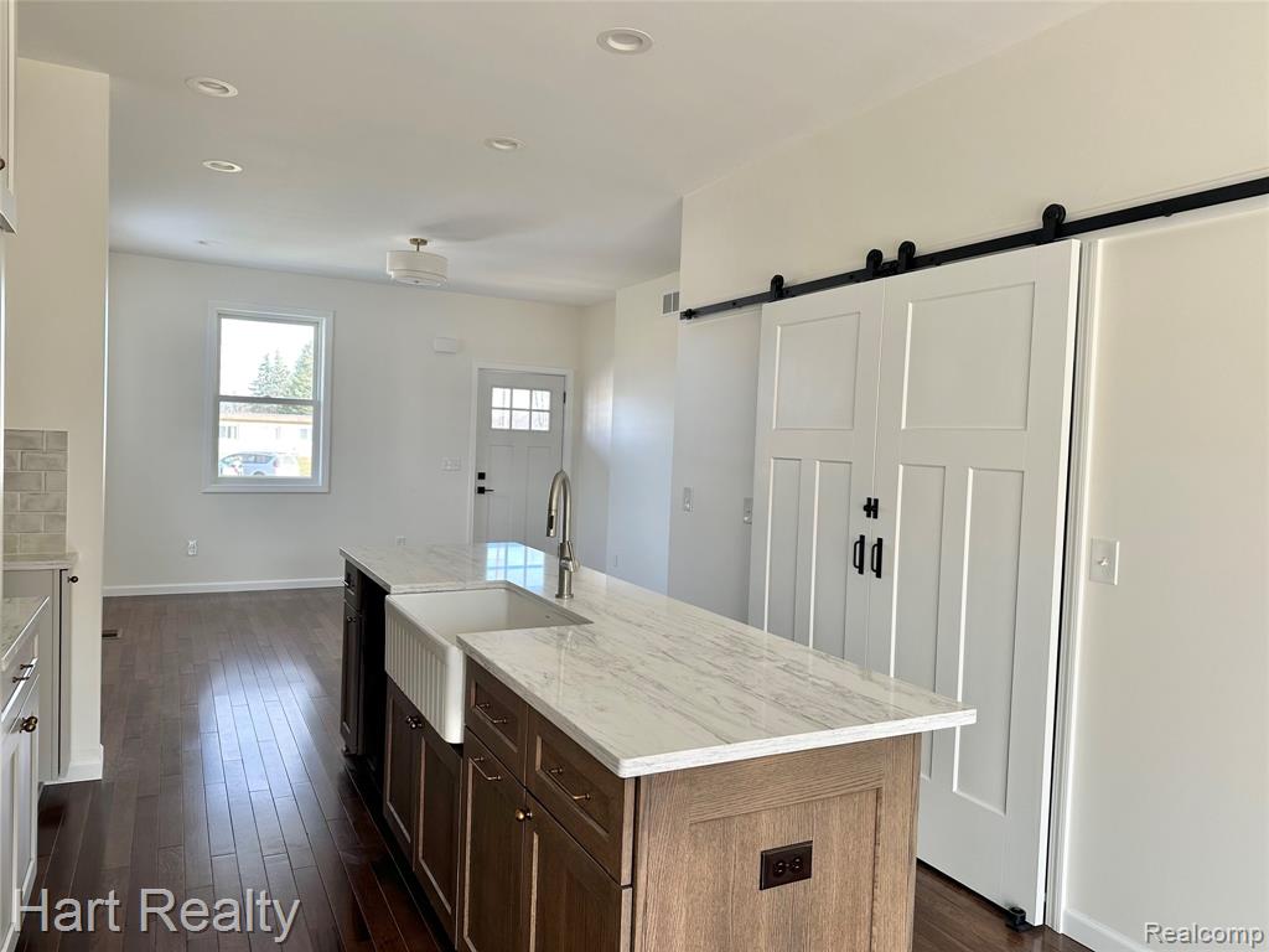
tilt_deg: -2.2
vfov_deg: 56.8
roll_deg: -1.8
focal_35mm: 24
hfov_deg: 71.6
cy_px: 476
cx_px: 634
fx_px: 880
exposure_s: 1/121
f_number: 1.78
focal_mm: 6.86
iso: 64
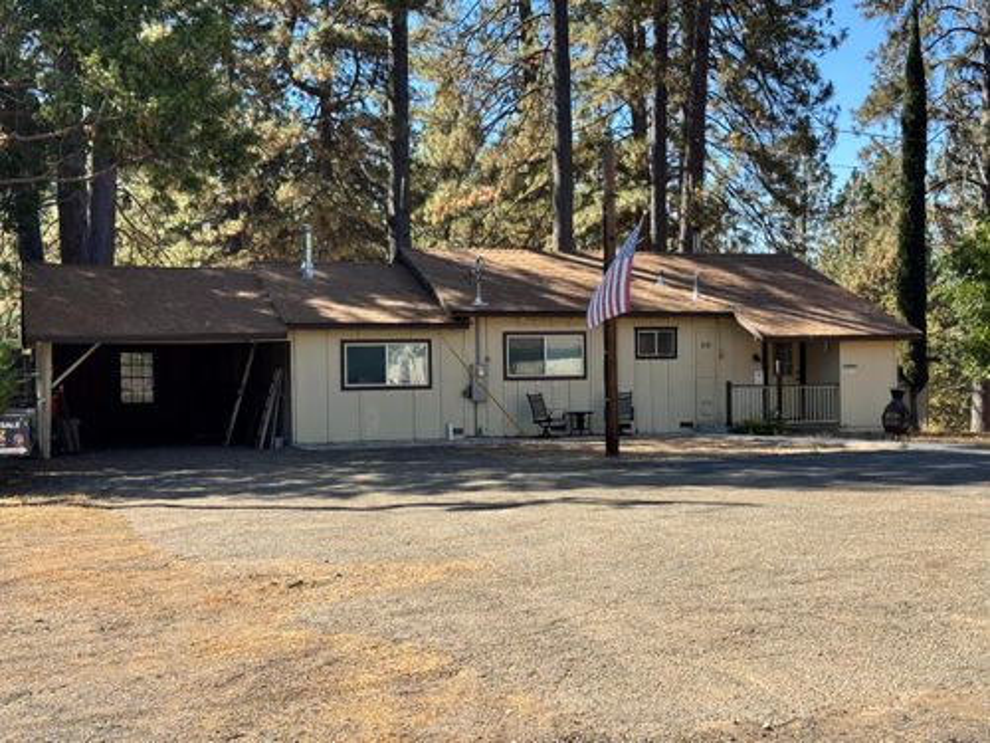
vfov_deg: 30.3
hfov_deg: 39.7
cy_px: 372
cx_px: 495
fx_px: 1373
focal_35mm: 48
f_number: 1.78
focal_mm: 6.76
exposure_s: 1/1869
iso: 64
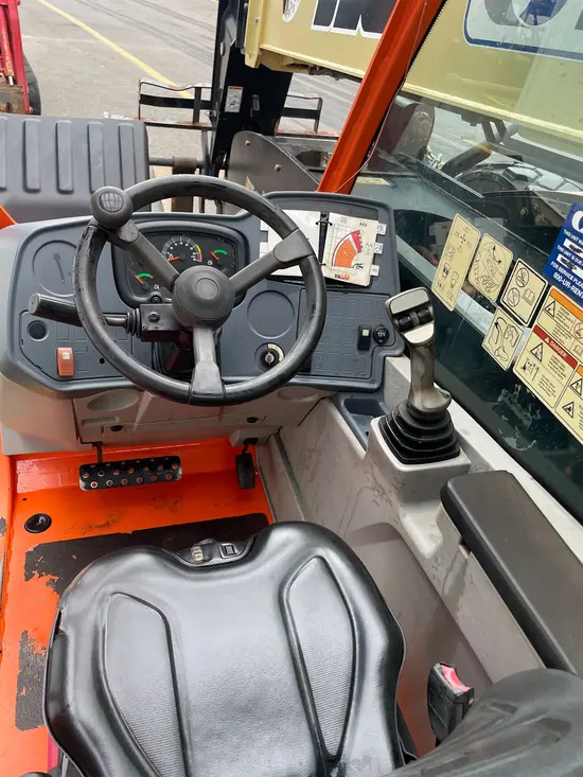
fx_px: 584
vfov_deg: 67.3
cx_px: 292
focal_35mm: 26
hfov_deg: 53.1
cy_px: 388
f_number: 1.6
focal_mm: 4.2
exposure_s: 1/121
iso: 100
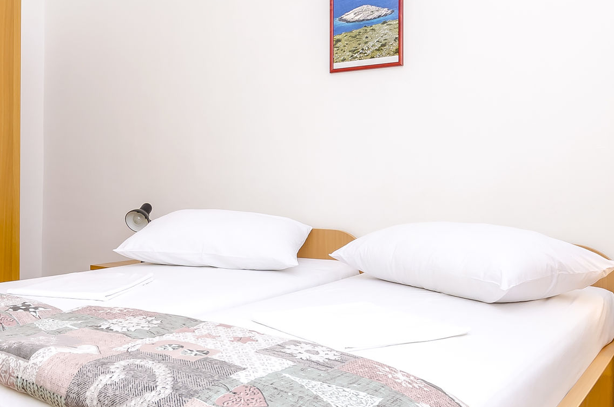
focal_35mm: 37
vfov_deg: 35.7
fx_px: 630
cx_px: 190
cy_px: 170
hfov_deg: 50.7
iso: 250
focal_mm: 10
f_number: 8
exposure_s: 1/100
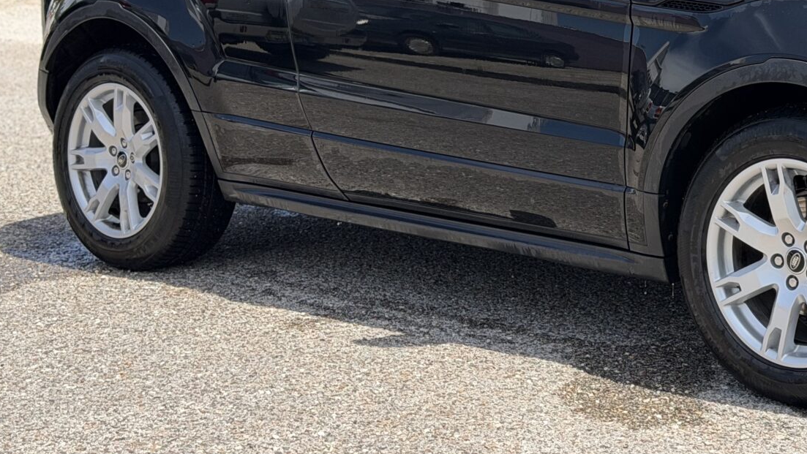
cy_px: 20
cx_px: 693
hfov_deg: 22.9
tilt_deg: -1.9
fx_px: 1948
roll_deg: -1.1
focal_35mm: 91
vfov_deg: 13.2
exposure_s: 1/1678
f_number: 1.78
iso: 100
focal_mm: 6.76
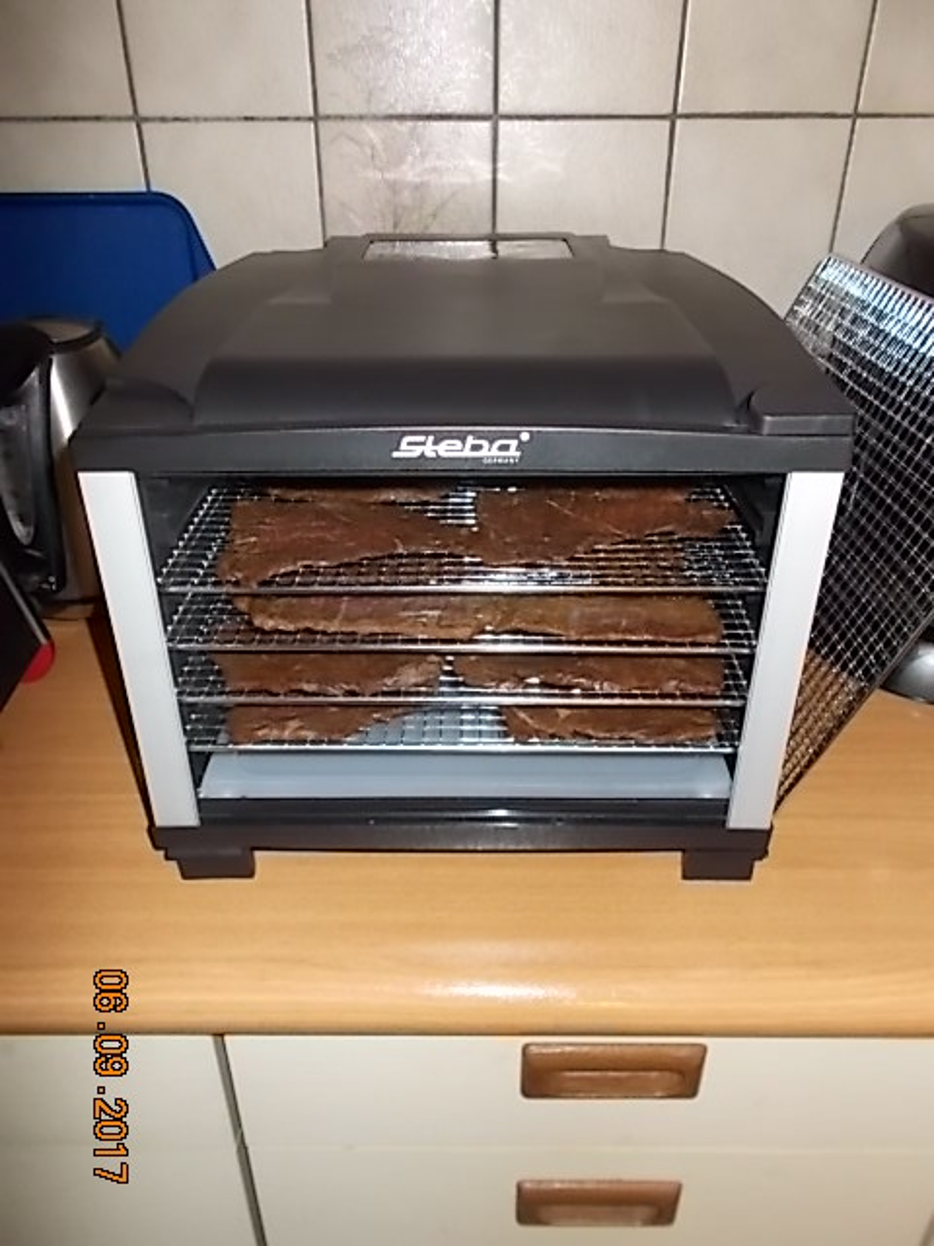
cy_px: 623
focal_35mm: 26
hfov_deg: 53.1
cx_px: 467
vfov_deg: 67.3
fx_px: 935
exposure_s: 1/25
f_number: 3.2
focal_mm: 4.6
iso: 200
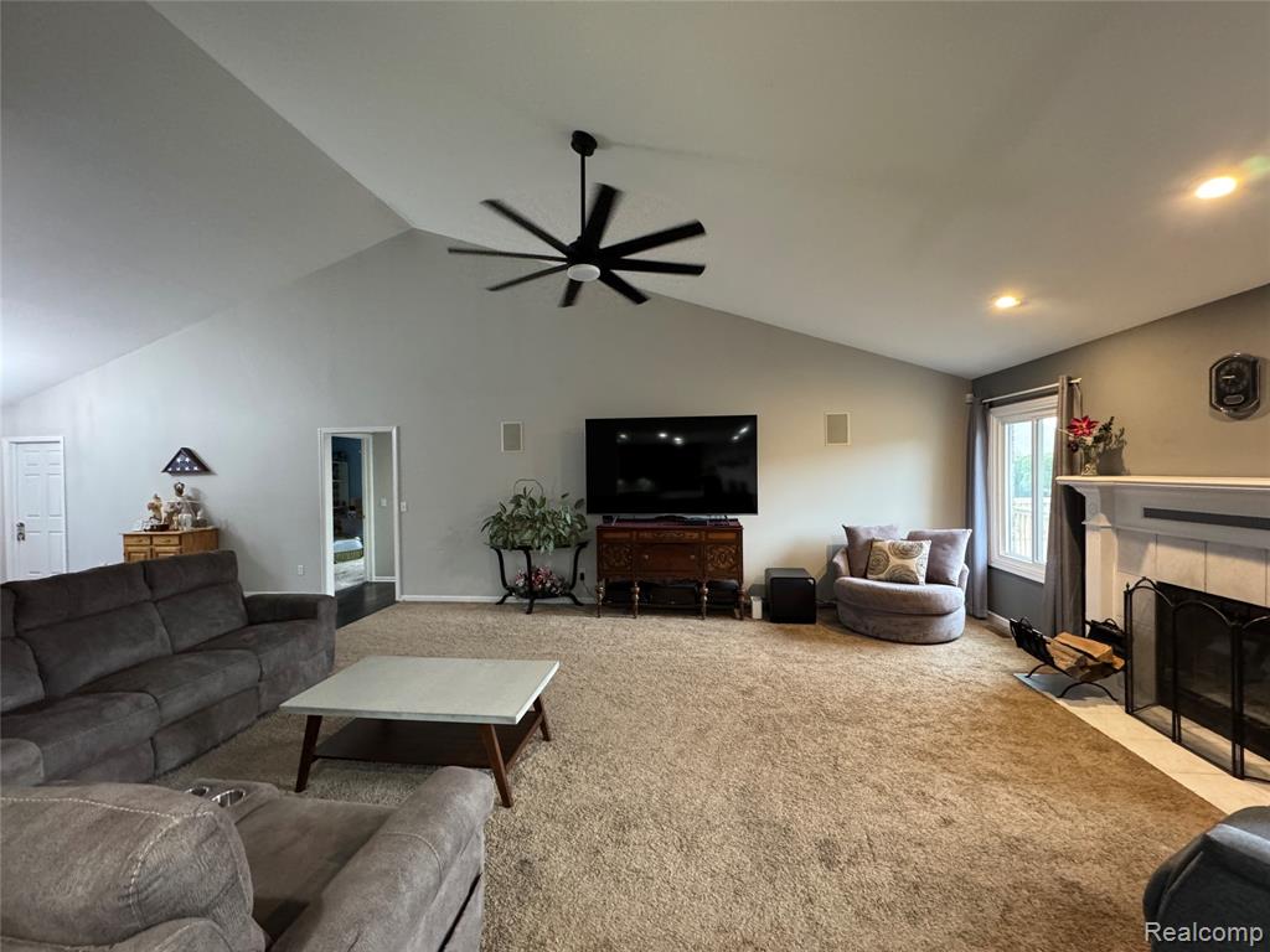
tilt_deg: -1.0
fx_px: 514
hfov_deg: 102.1
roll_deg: +0.1
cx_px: 635
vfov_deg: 85.7
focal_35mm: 14
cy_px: 476
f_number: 2.2
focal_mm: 2.22
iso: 800
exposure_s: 1/60
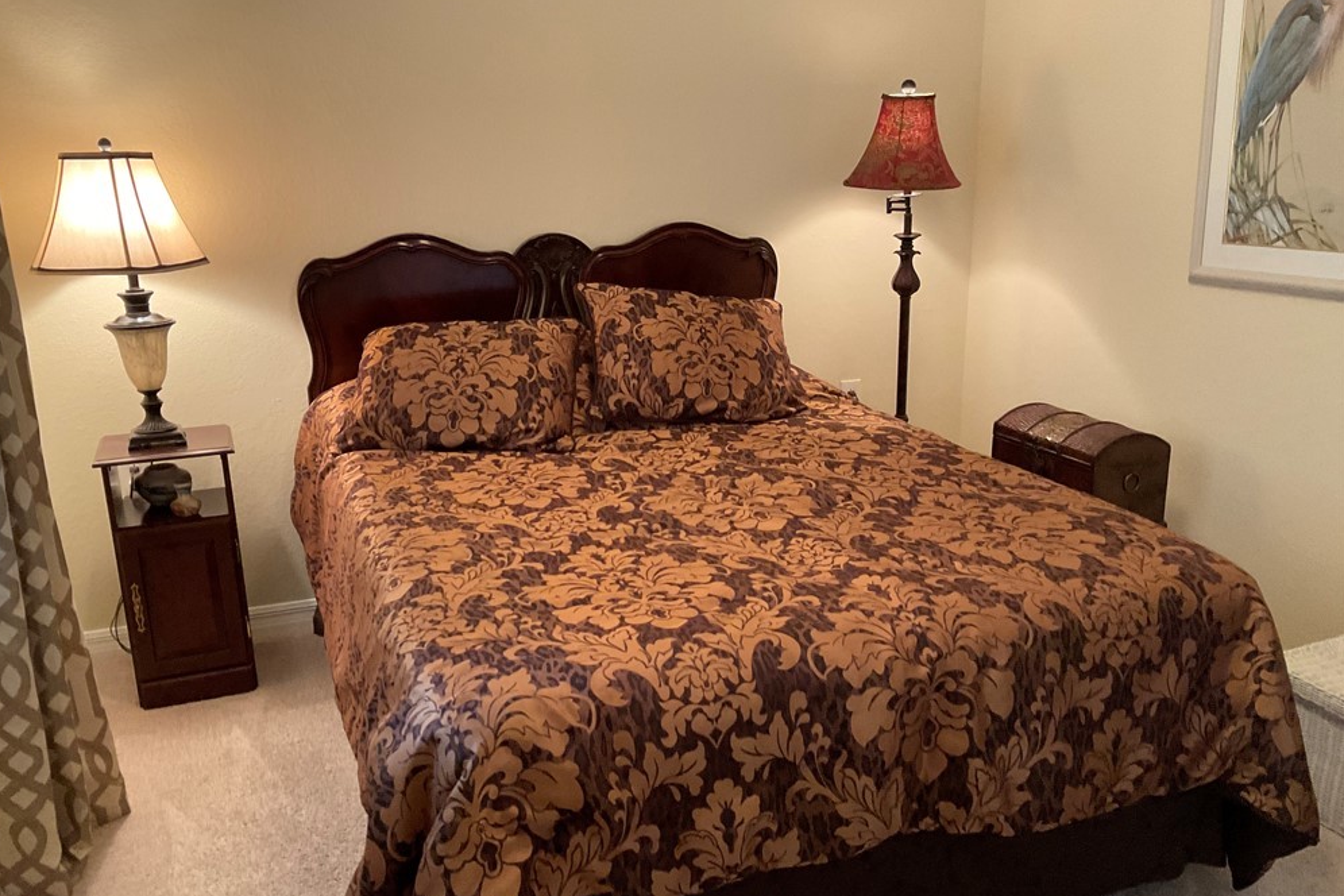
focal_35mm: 31
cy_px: 484
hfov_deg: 60.3
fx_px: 1157
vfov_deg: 42.3
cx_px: 657
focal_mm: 3
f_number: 1.8
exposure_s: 1/60
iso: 250
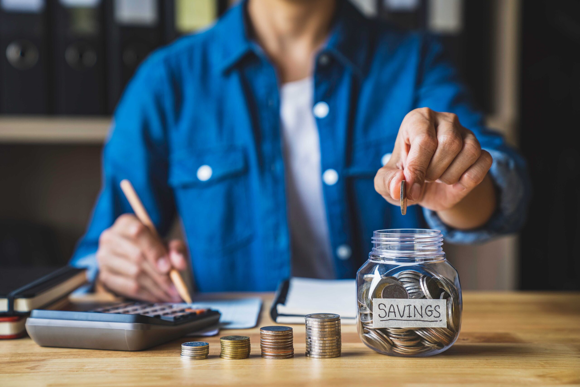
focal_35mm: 70
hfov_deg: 28.8
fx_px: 1128
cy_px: 194
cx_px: 290
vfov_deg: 19.5
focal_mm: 70
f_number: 3.5
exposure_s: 1/160
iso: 125
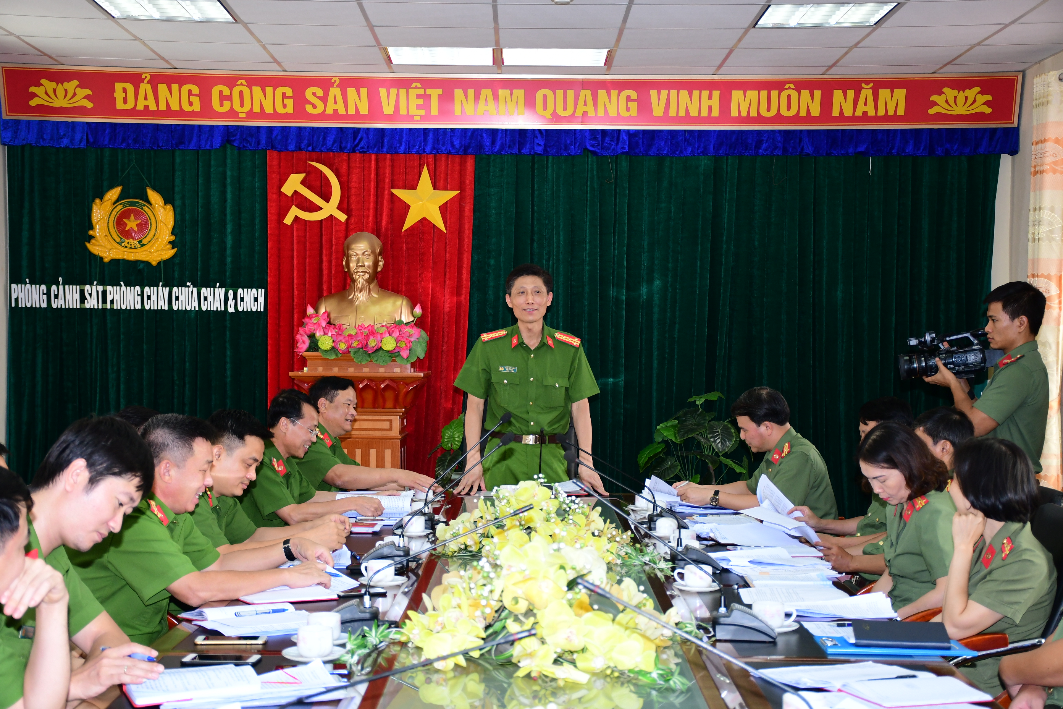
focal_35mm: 60
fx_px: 1772
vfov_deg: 22.6
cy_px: 354
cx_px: 532
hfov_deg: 33.4
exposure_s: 1/200
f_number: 4.5
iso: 800
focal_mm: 40
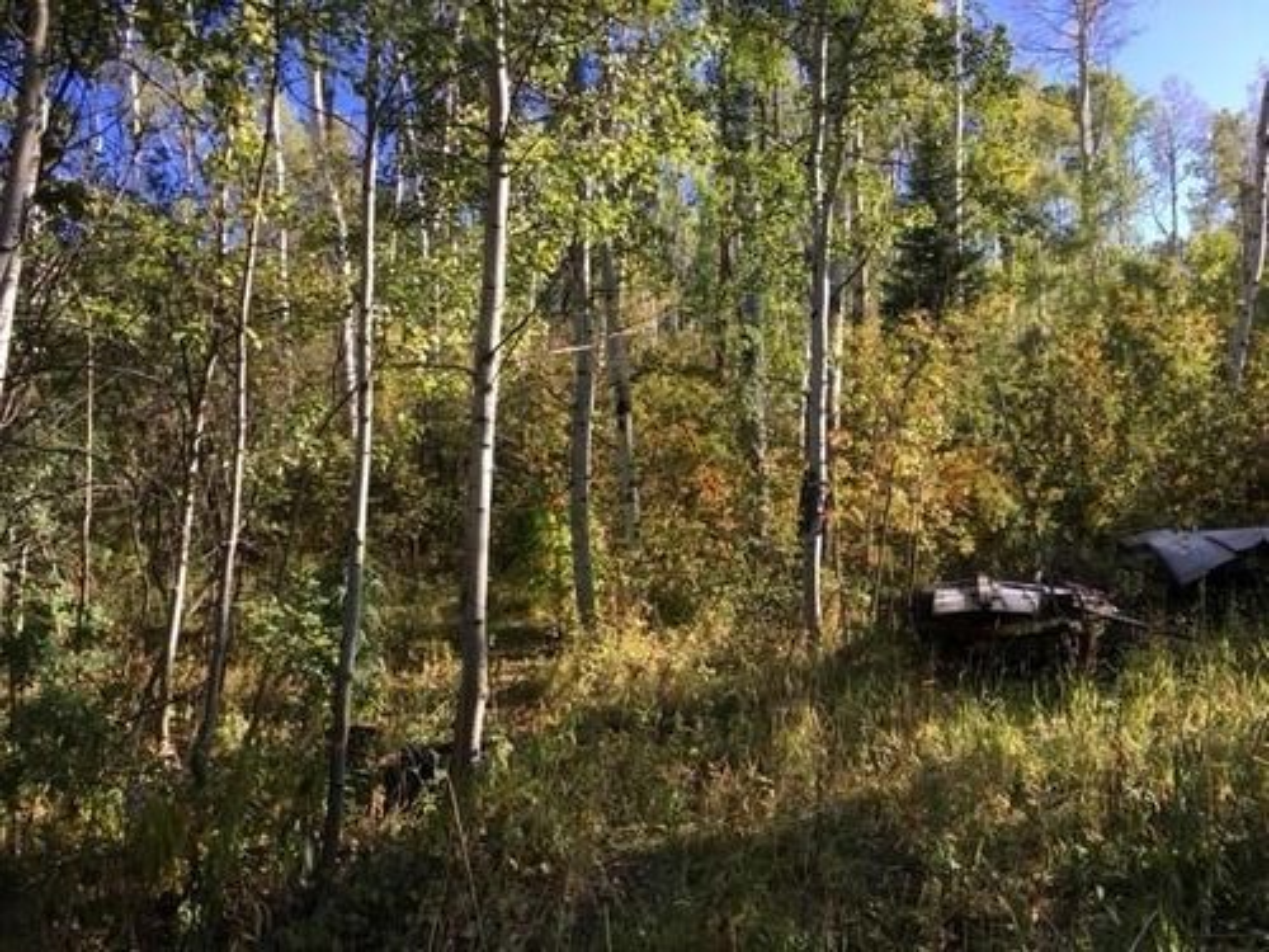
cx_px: 634
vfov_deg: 48.2
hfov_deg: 61.7
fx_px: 1063
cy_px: 476
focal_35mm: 29
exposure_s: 1/364
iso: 25
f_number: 2.2
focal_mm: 4.15
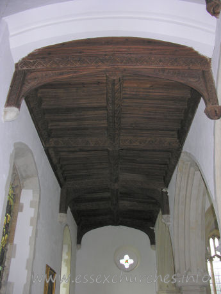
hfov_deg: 40.7
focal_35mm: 35
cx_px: 110
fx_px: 298
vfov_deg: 52.6
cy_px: 147
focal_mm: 8.9
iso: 157
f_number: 2.8
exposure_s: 1/60.1
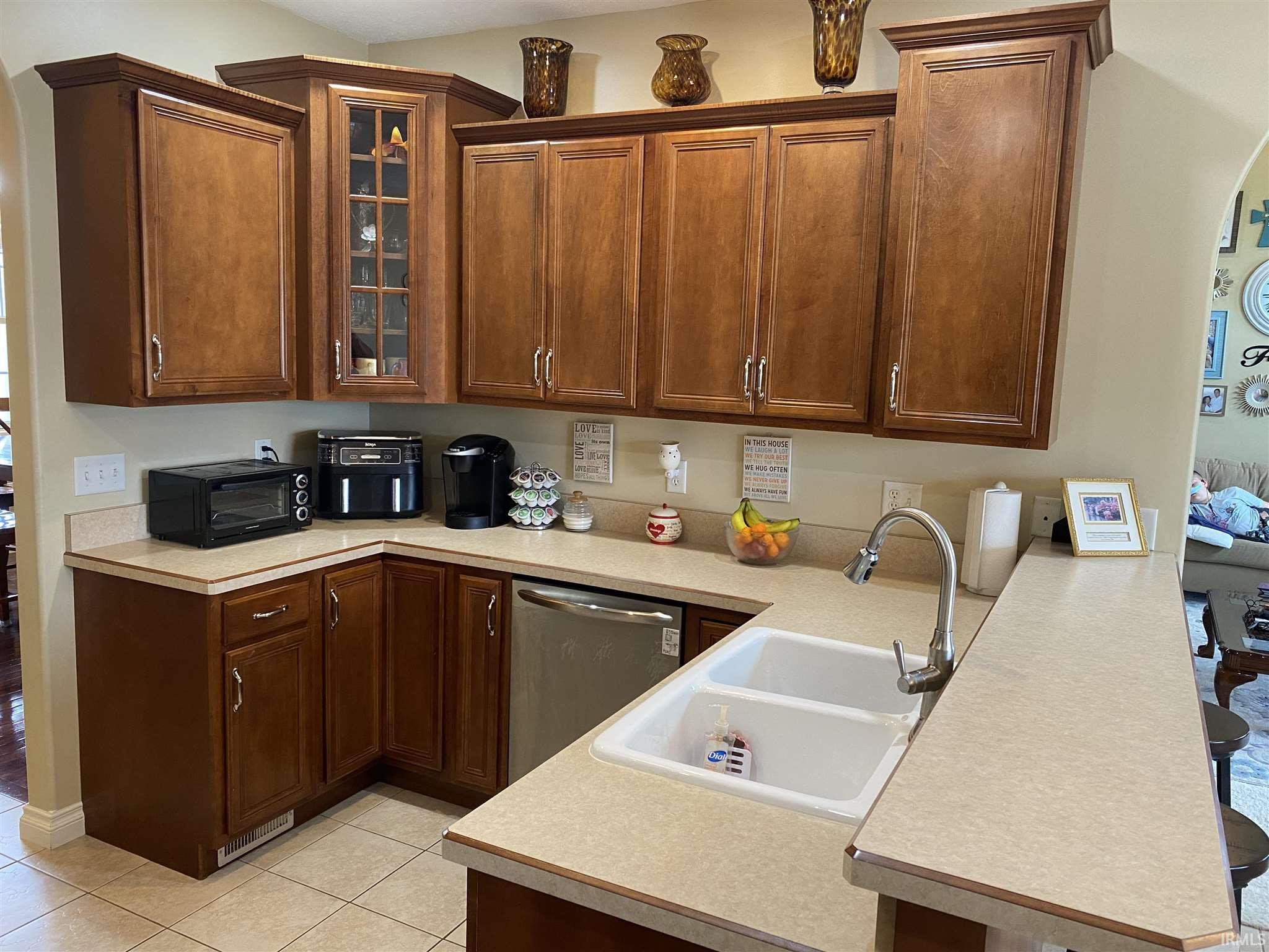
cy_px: 476
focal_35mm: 26
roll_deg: -1.9
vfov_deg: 53.1
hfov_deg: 67.3
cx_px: 634
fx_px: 953
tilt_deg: -7.9
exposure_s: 1/60
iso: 160
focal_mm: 4.25
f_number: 1.8
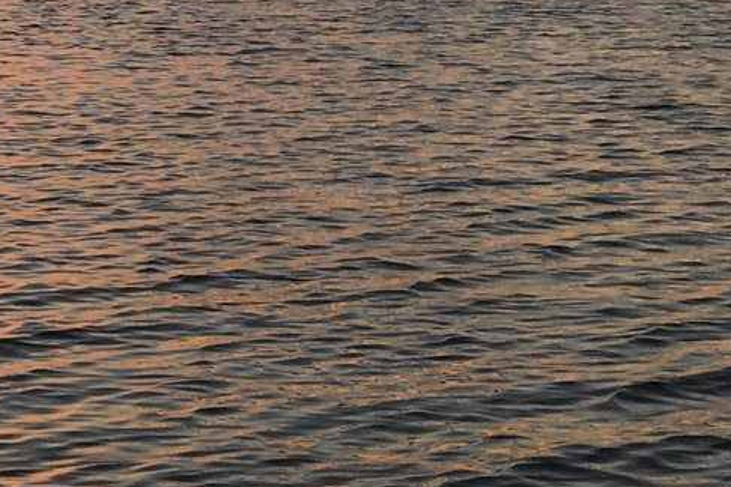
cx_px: -349
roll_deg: -0.8
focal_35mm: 125
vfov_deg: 10.8
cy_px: -101
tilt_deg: +1.5
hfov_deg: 15.2
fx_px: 2538
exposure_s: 1/519
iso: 25
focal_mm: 4.15
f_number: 2.2
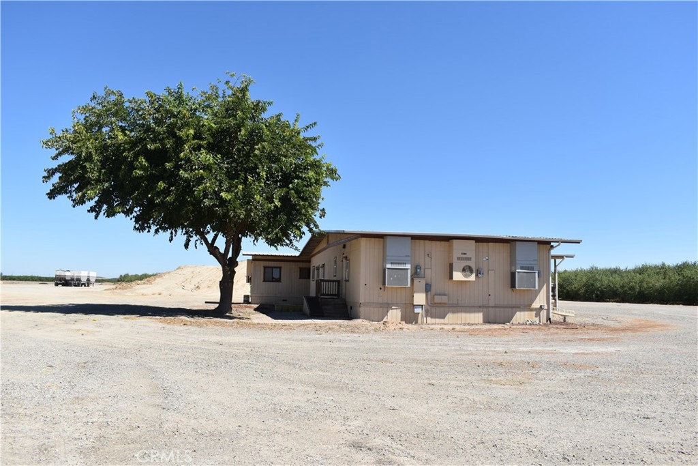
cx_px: 349
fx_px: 524
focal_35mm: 27
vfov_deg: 47.9
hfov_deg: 67.4
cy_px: 233
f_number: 8
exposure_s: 1/250
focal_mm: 18
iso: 100
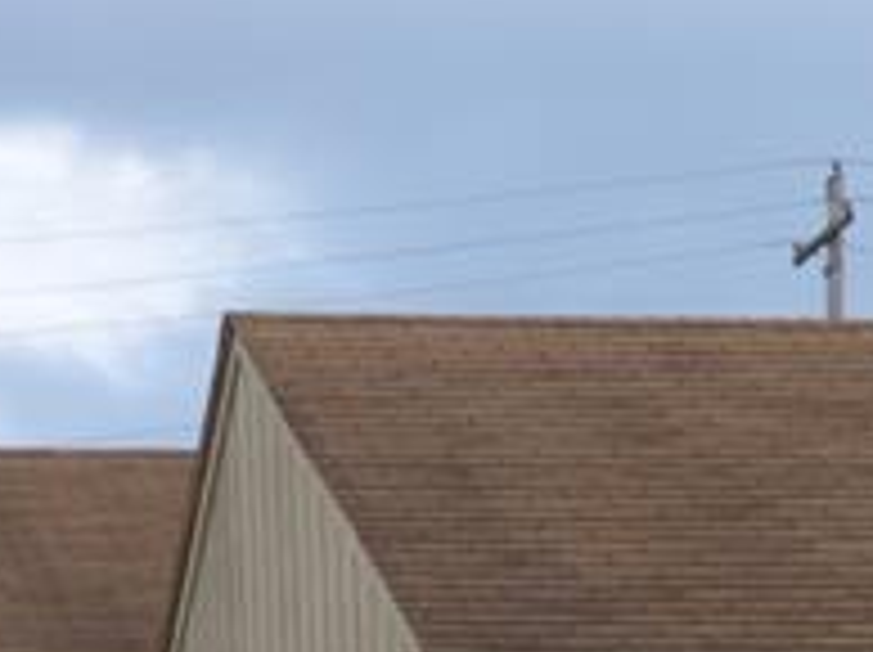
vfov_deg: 7.0
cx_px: 576
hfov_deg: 9.5
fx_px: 5239
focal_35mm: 208
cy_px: 890
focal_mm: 11.21
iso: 100
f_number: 4.2
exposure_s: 1/400
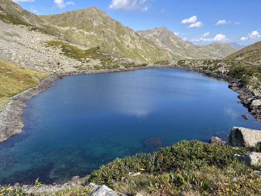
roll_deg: -1.4
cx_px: 130
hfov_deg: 67.3
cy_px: 98
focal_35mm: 26
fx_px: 196
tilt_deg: -12.6
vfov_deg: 53.1
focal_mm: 5.1
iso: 50
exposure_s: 1/1404
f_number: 1.6
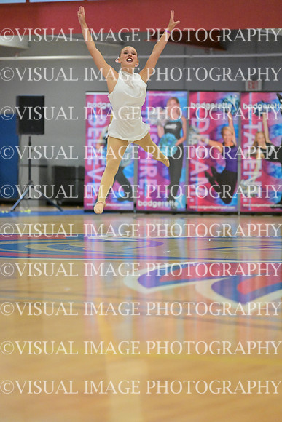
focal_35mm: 150
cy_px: 211
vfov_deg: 13.7
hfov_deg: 9.2
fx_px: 1761
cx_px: 141
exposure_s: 1/1000
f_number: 2.8
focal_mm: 150
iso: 10000
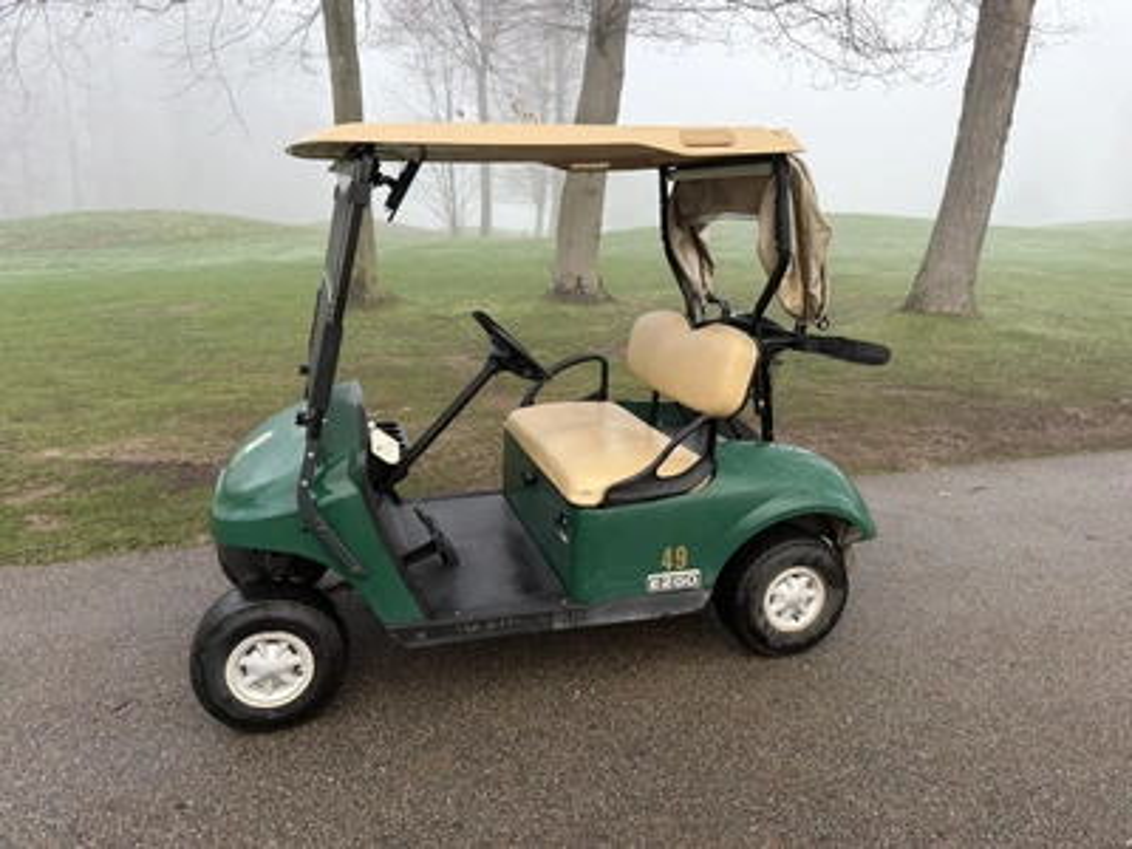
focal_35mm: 24
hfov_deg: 71.6
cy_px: 424
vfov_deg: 56.8
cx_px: 566
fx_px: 785
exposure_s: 1/166
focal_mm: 6.76
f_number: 1.78
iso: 80
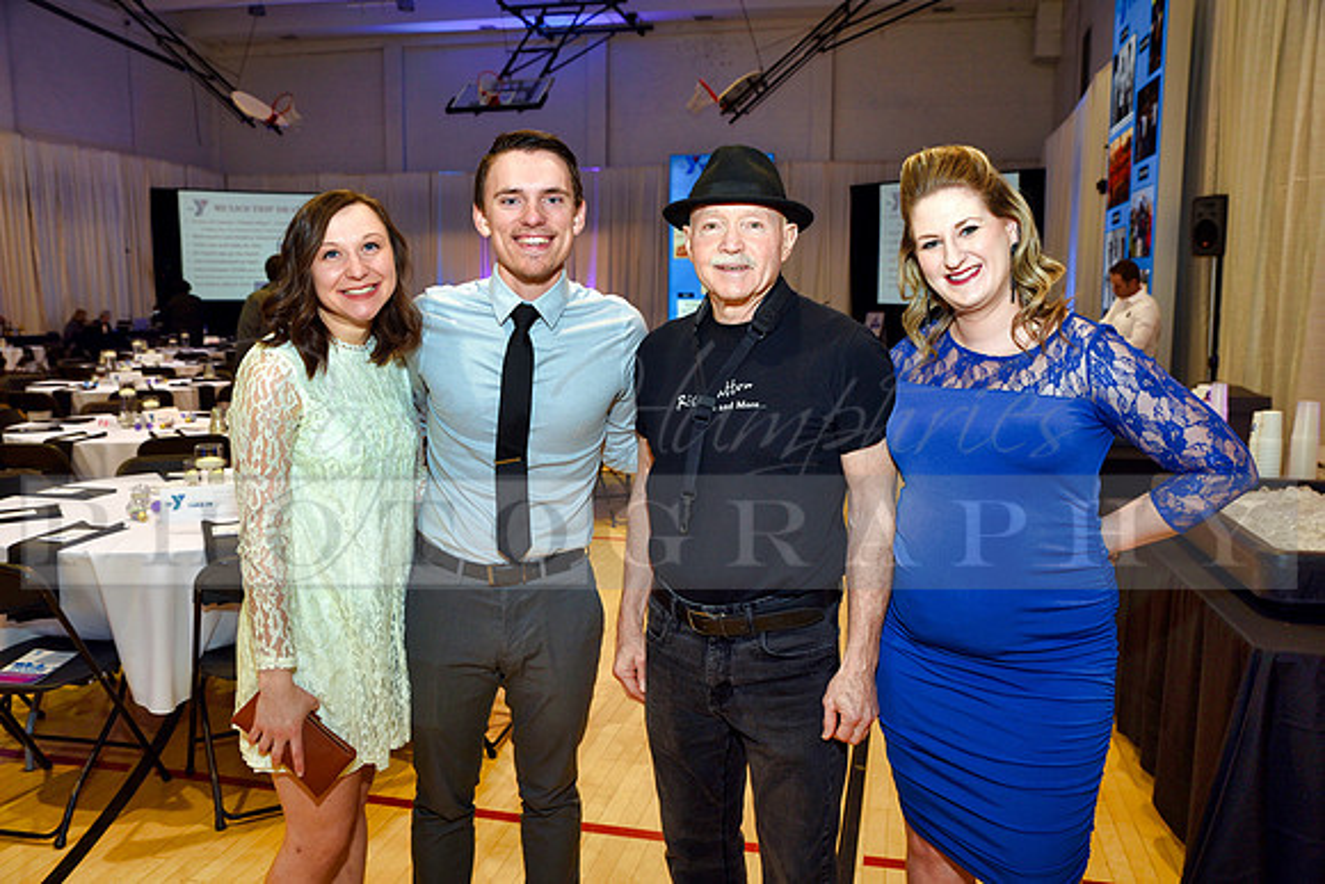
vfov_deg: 42.3
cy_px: 442
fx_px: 1141
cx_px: 662
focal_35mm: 31
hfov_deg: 60.3
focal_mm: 31
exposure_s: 1/60
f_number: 5
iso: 200
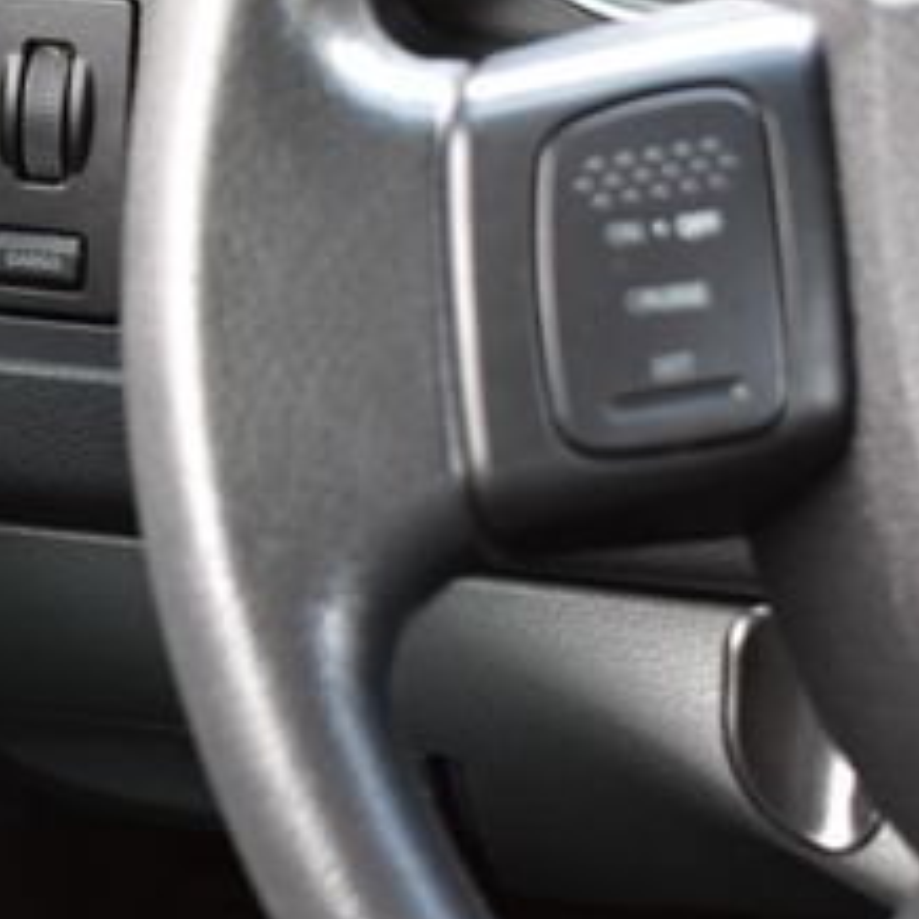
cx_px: -282
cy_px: 514
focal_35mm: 168
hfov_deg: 10.2
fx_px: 5053
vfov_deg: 10.4
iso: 400
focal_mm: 45
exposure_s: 1/20
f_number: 6.3
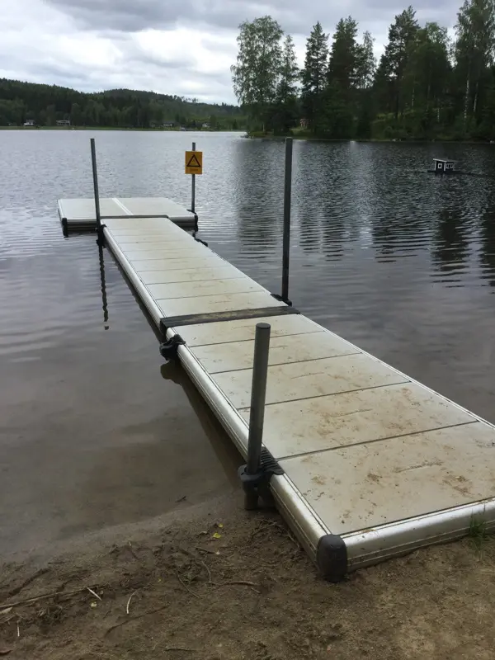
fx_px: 591
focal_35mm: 31
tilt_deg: -19.5
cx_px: 248
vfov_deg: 58.4
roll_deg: -1.0
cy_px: 330
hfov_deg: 45.4
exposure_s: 1/543
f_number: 2.4
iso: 25
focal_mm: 3.3
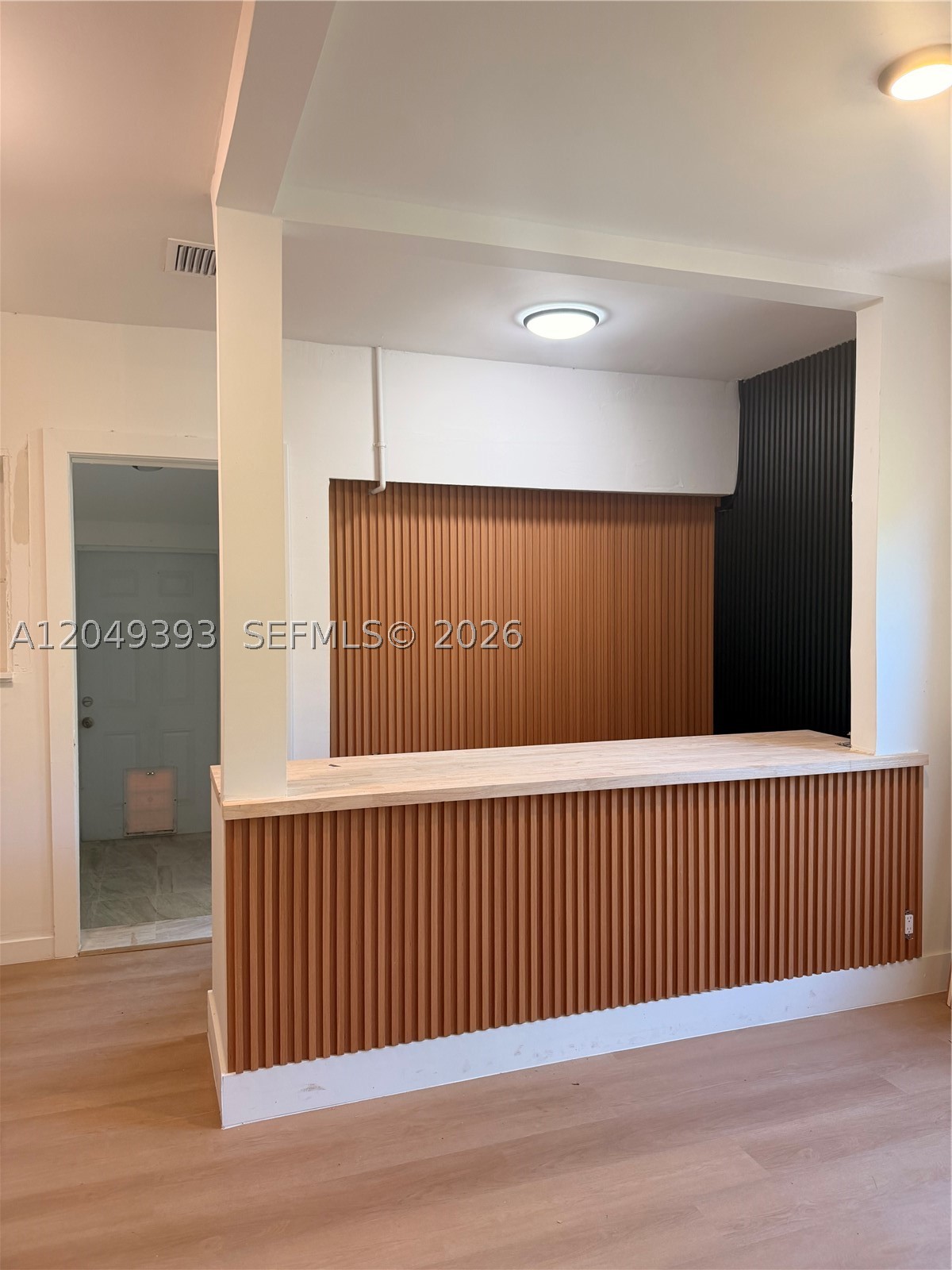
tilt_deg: -1.9
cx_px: 476
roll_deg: +0.2
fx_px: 880
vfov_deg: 71.6
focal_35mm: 24
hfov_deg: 56.8
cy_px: 635
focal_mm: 6.76
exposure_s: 1/120
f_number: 1.78
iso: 200
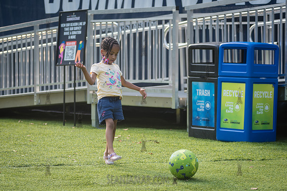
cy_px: 100
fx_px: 1015
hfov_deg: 16.1
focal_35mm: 127
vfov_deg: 10.8
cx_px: 105
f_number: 3.5
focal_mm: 100
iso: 250
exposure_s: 1/400
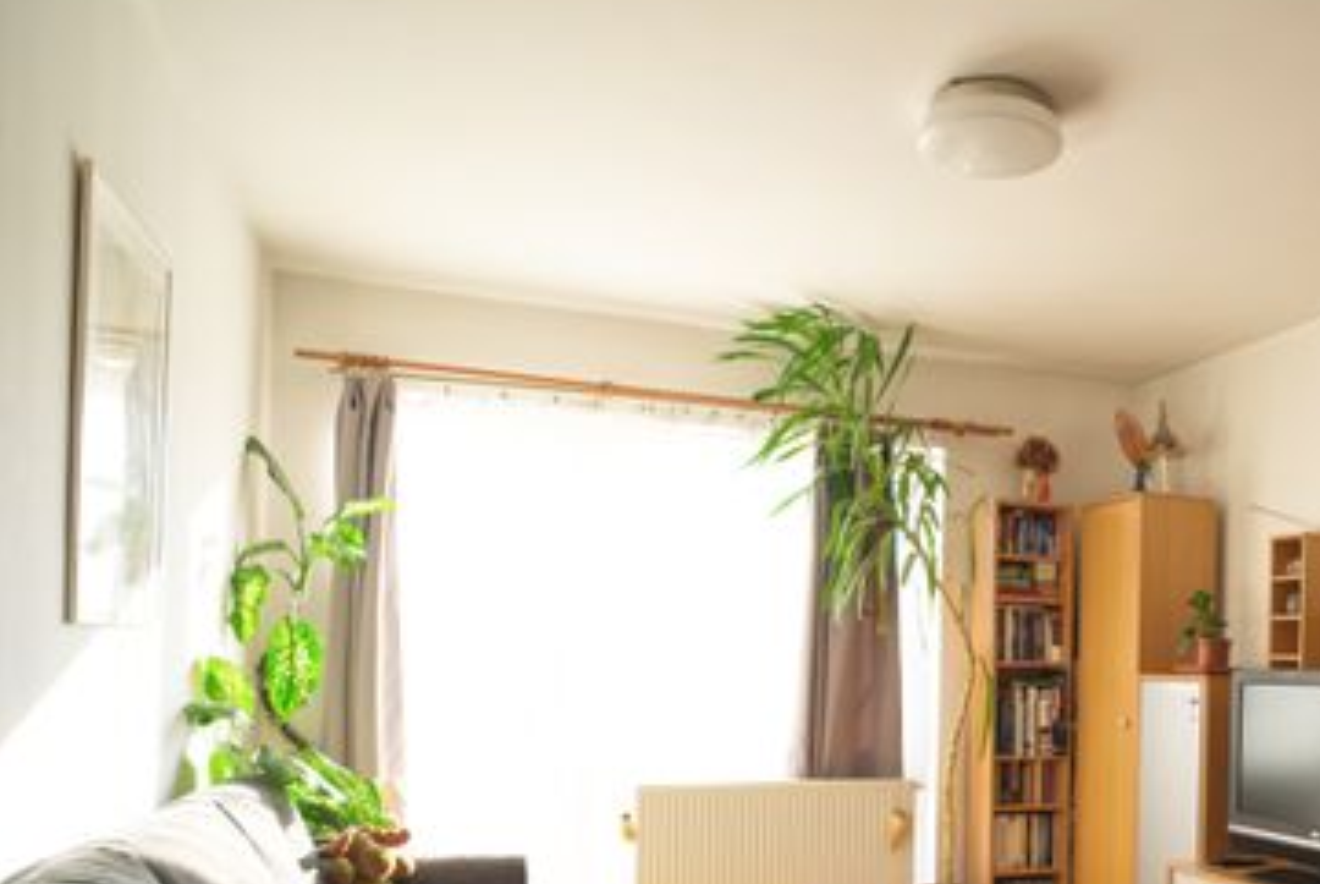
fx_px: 1101
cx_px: 979
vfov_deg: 42.2
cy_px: 680
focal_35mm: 30
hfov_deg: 58.8
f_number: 5
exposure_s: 1/60
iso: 125
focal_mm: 18
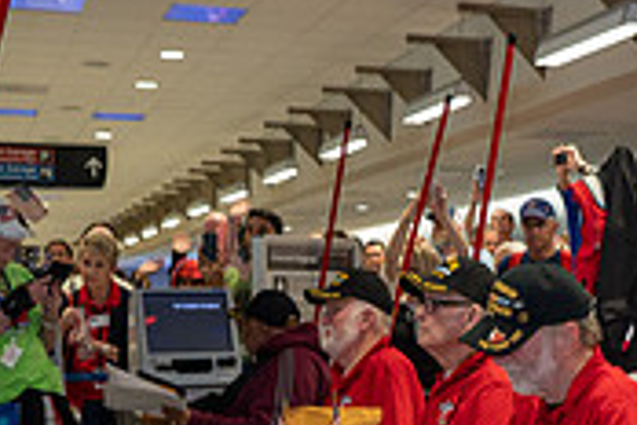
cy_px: 447
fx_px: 1415
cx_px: 578
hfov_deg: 24.6
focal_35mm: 80
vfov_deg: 16.6
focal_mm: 24
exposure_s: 1/60
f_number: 4.5
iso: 1400
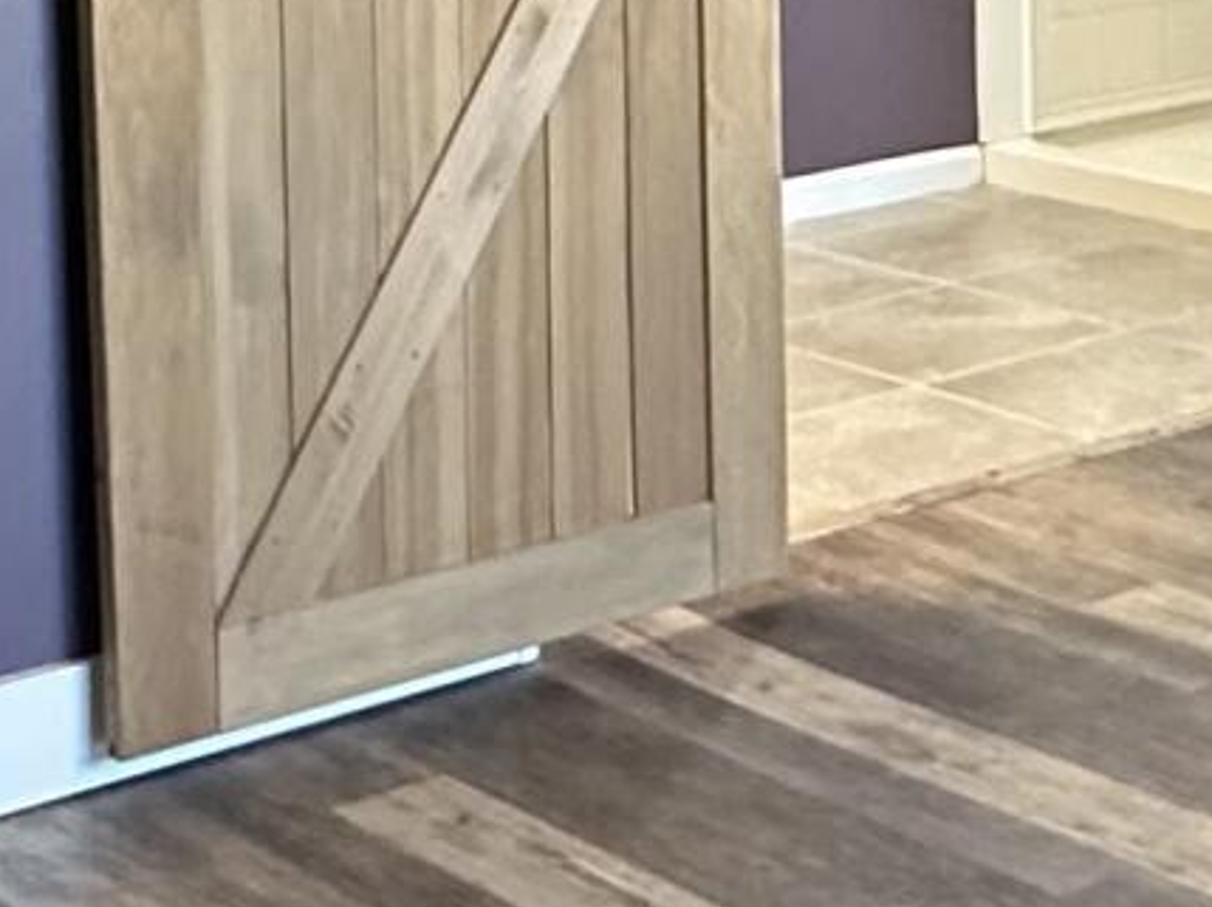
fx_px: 3428
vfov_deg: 14.6
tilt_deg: -5.0
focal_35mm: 98
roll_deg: +0.3
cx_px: 1184
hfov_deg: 19.5
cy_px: -186
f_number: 2.2
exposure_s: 1/60
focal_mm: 2.22
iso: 320
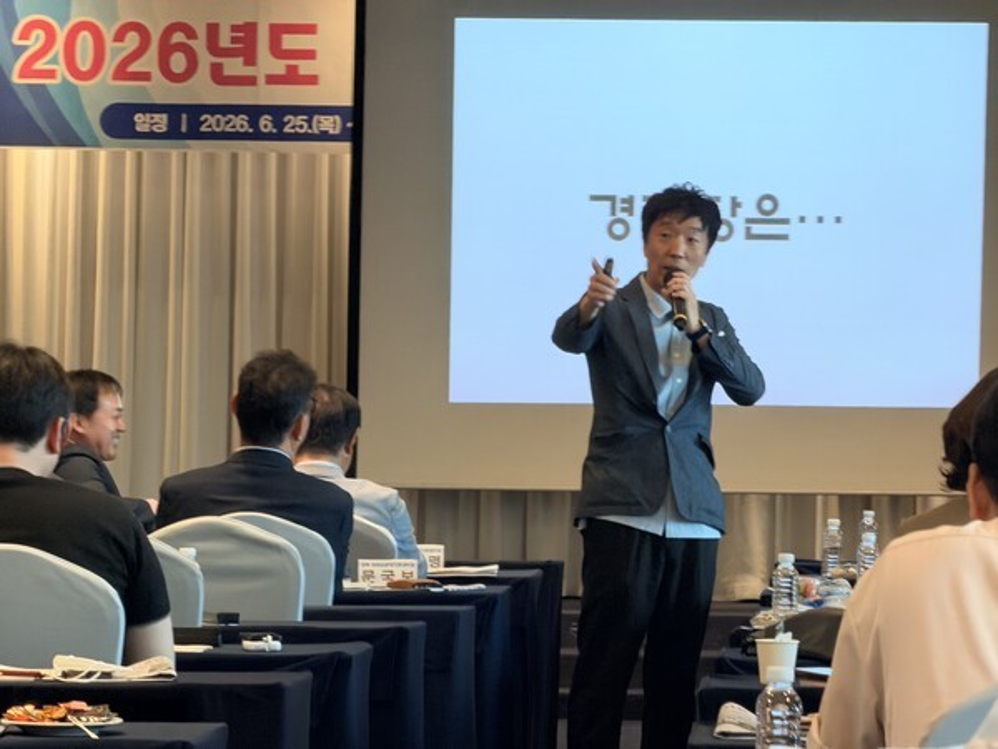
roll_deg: -1.2
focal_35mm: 200
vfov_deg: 7.4
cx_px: 499
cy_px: 374
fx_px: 5766
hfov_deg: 9.9
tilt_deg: -0.5
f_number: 2.8
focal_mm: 16.89
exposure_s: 1/120
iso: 100
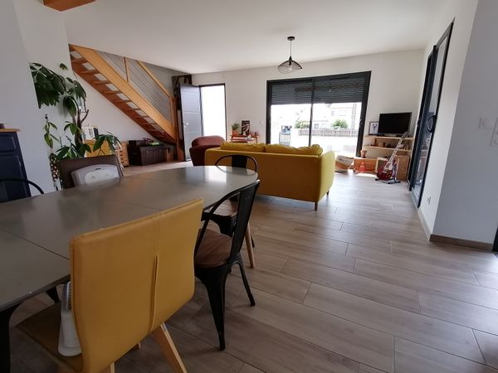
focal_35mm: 17
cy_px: 186
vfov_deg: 74.7
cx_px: 249
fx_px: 245
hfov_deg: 91.0
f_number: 2.4
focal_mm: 2.7
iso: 50
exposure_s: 1/100
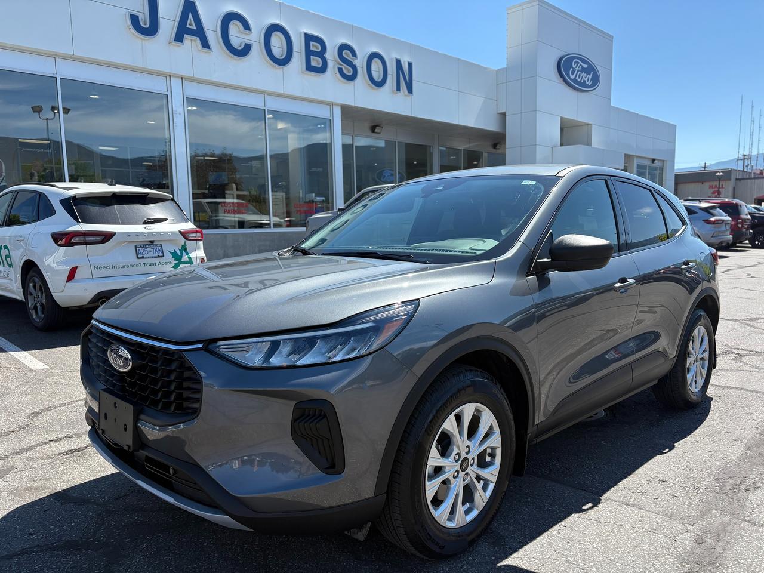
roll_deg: +1.1
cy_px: 286
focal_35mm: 26
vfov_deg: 53.1
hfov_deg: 67.3
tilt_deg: -6.1
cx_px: 382
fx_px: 574
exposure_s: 1/2012
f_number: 1.6
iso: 64
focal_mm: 5.96
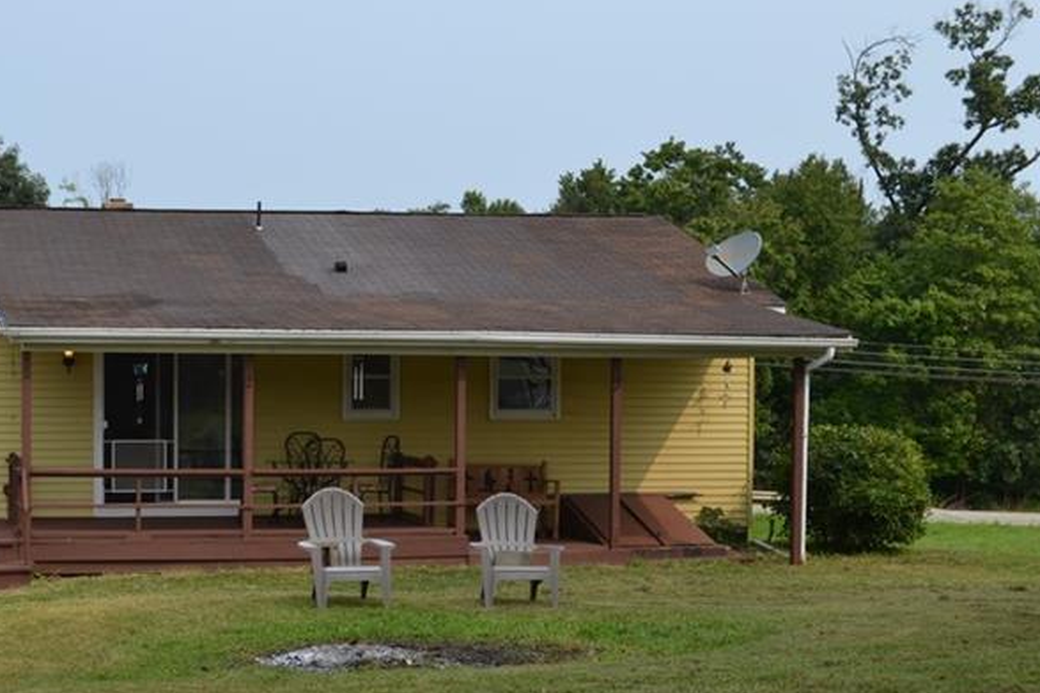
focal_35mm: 68
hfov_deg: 29.3
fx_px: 1964
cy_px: 489
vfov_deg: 19.9
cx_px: 275
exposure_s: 1/200
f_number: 7.1
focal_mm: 26
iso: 100
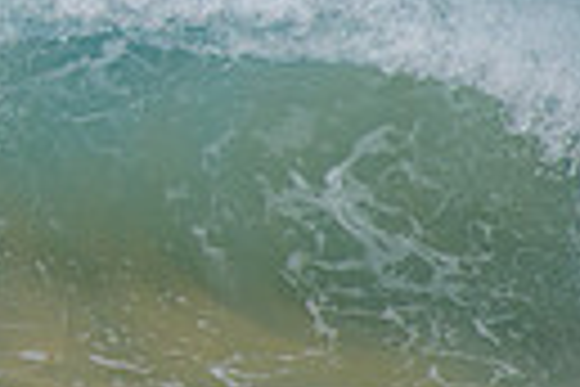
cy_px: -268
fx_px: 36167
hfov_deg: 0.9
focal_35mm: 2245
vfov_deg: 0.6
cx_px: -620
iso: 160
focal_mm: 500
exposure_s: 1/2000
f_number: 5.6
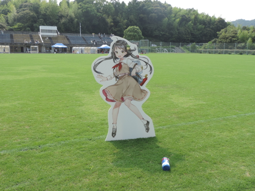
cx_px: 128
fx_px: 243
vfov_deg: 42.9
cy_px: 96
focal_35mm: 33
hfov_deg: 55.4
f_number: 3.2
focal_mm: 5.8
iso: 80
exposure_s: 1/500
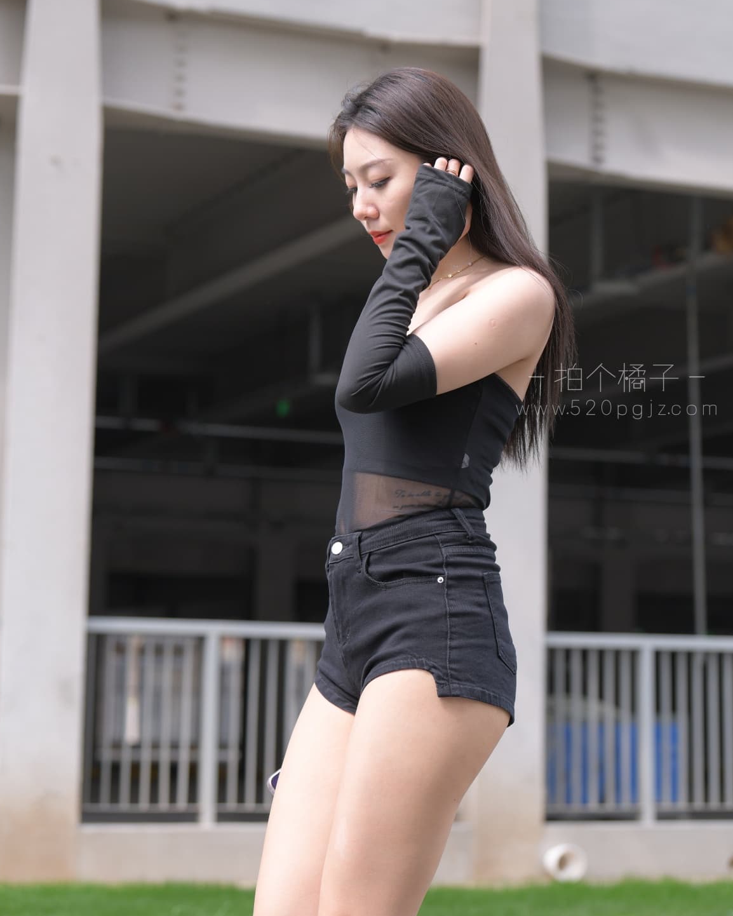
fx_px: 2223
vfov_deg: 23.2
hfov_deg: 18.7
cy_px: 359
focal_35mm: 82
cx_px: 376
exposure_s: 1/1000
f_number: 4
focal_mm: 70
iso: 500
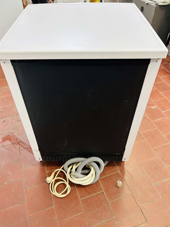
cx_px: 83
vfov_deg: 65.3
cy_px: 115
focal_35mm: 27
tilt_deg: -45.0
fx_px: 177
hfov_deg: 51.4
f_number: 1.6
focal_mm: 5.96
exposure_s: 1/50
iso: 200
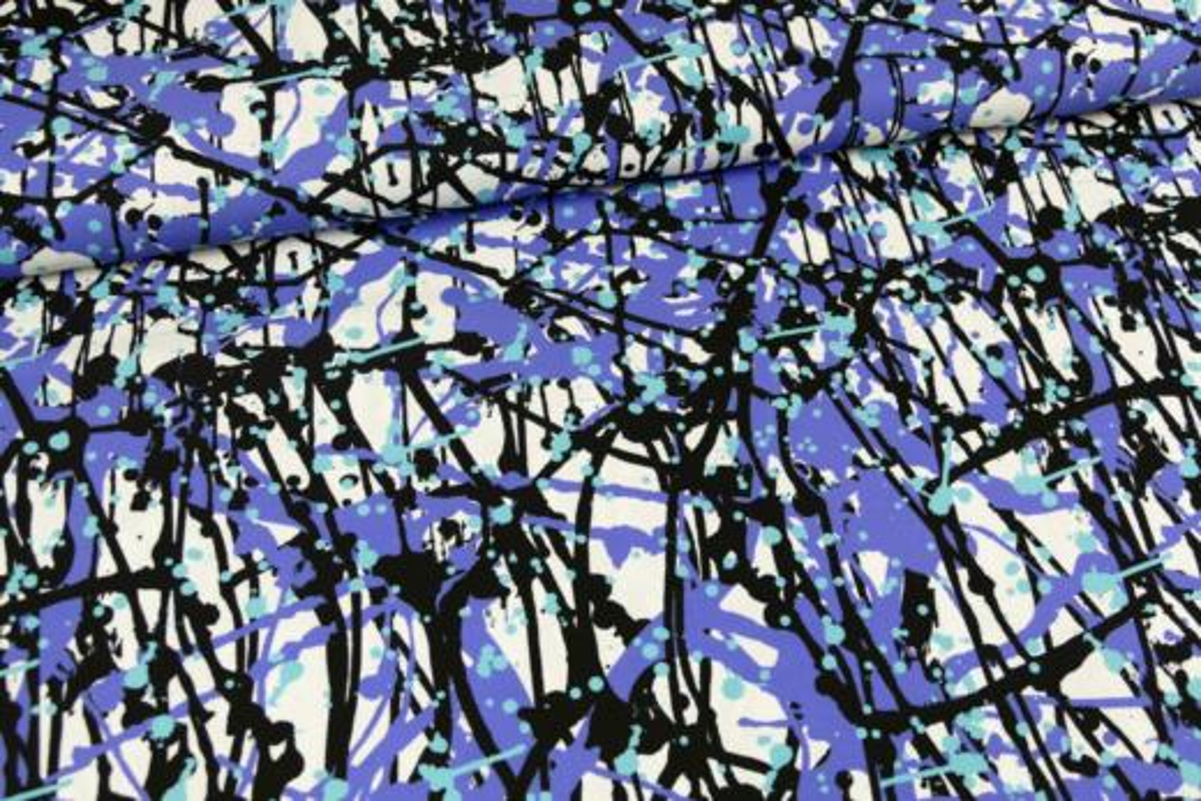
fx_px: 1268
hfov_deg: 50.7
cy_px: 400
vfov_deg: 35.1
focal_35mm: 38
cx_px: 600
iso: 160
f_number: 3.1
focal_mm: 13.7
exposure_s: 1/80
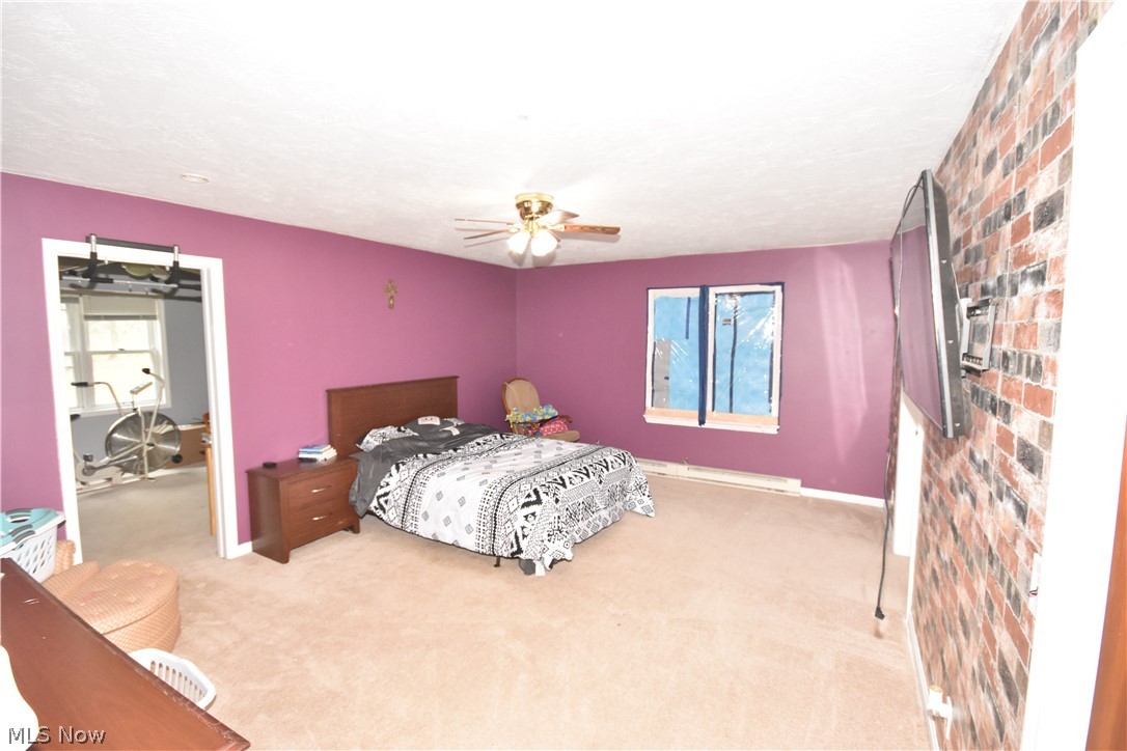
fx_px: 470
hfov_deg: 100.4
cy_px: 376
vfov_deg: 77.3
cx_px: 564
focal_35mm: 15
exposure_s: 1/60
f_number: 5.6
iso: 2000
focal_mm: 10
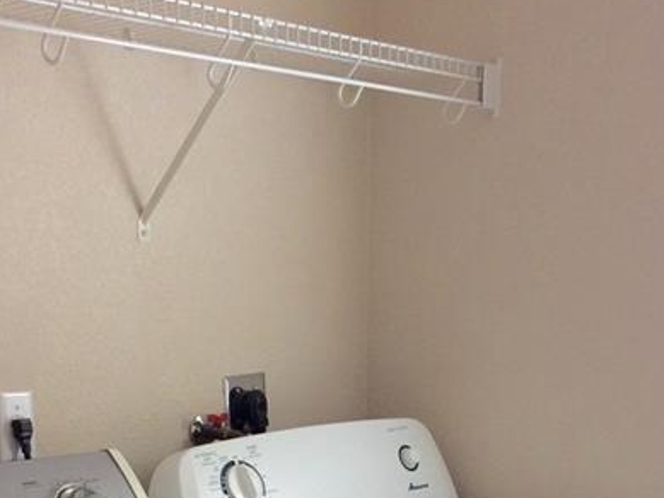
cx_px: 323
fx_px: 1209
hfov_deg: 30.7
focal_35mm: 63
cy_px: 633
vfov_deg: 21.3
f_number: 2.4
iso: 64
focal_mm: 3.3
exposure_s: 1/24
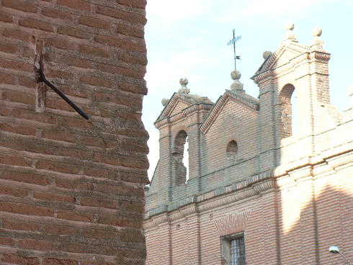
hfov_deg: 18.2
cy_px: 132
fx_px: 1102
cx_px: 176
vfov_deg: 13.7
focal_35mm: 108
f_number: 4
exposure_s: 1/100
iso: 64
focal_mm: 18.6
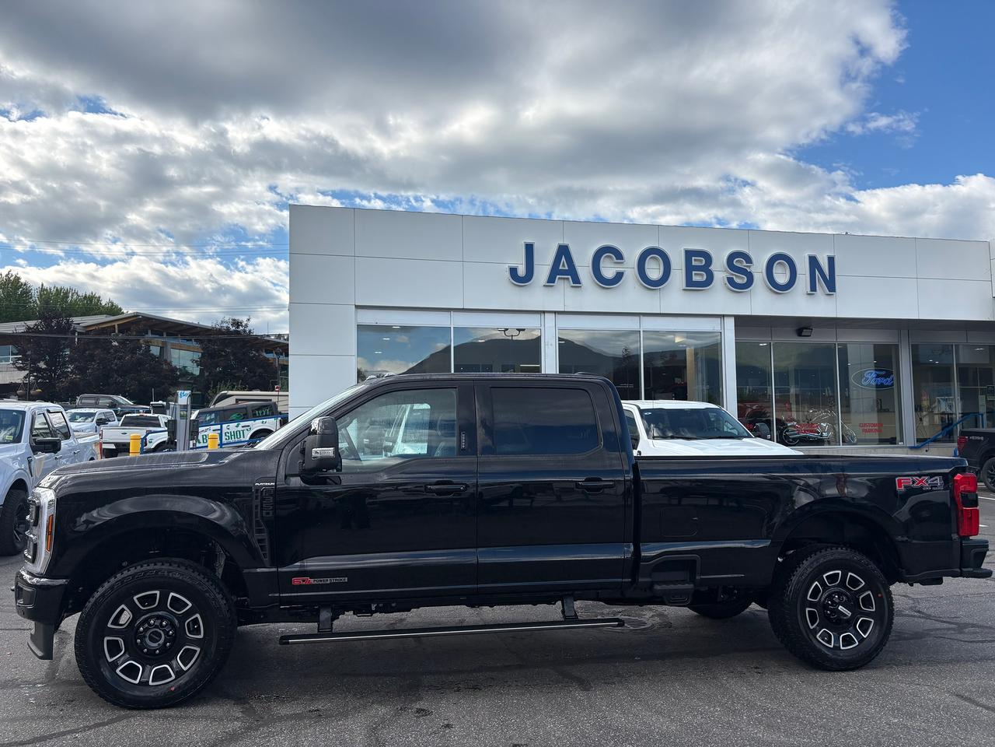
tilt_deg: +4.2
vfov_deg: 53.1
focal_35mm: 26
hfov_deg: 67.3
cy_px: 374
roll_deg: +0.5
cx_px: 498
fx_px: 747
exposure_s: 1/2451
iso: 50
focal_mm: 5.96
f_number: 1.6
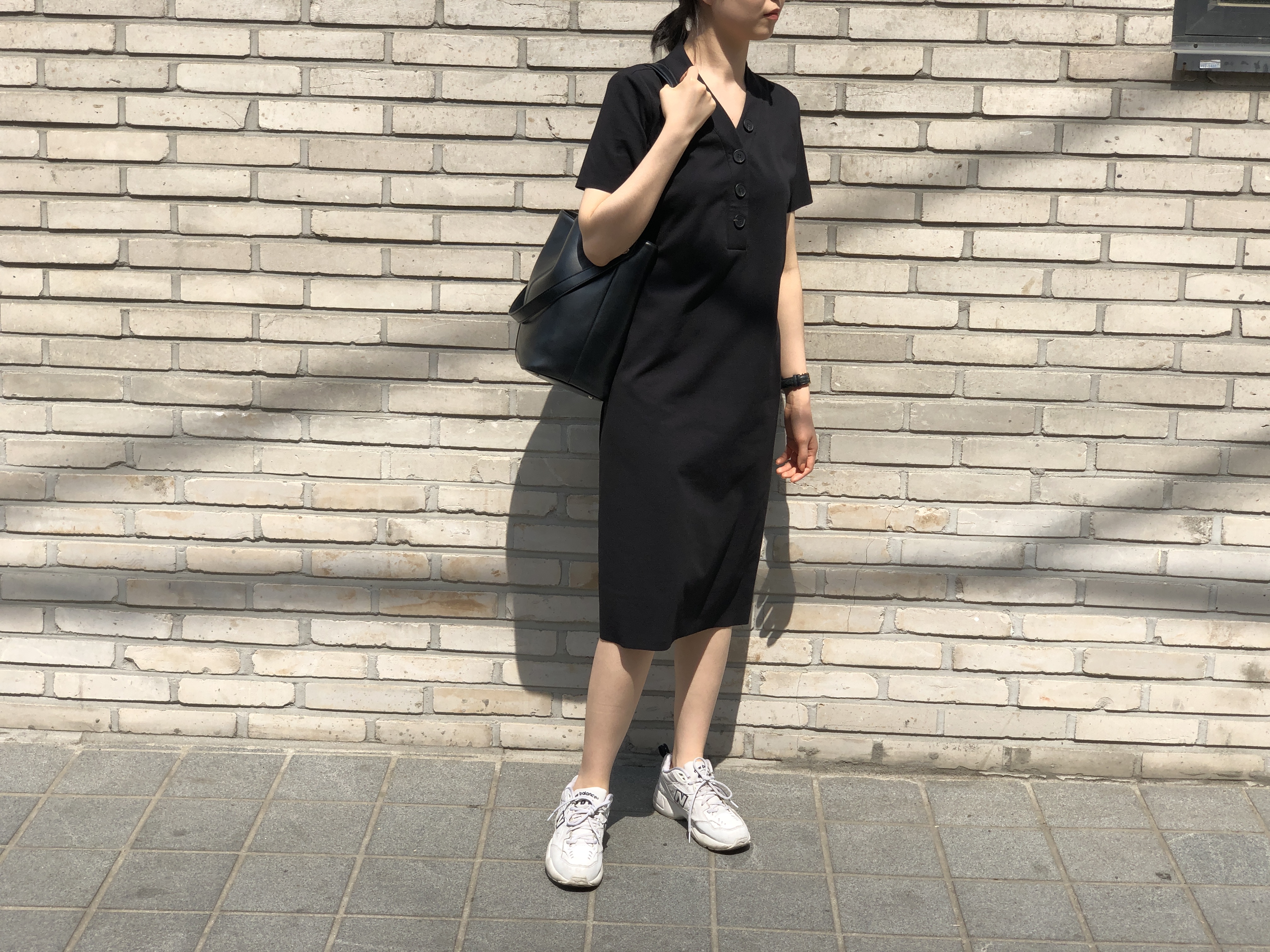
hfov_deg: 36.8
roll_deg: -1.1
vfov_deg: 28.0
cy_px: 476
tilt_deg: -10.9
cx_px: 635
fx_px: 1908
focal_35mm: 52
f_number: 2.4
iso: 16
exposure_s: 1/906
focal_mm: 6
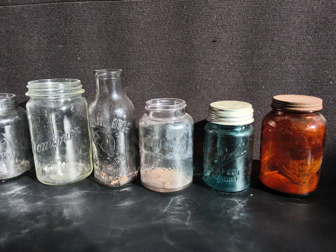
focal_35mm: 27
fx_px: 262
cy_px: 126
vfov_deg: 51.4
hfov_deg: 65.3
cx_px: 168
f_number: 2
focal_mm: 2.87
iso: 32
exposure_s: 1/688
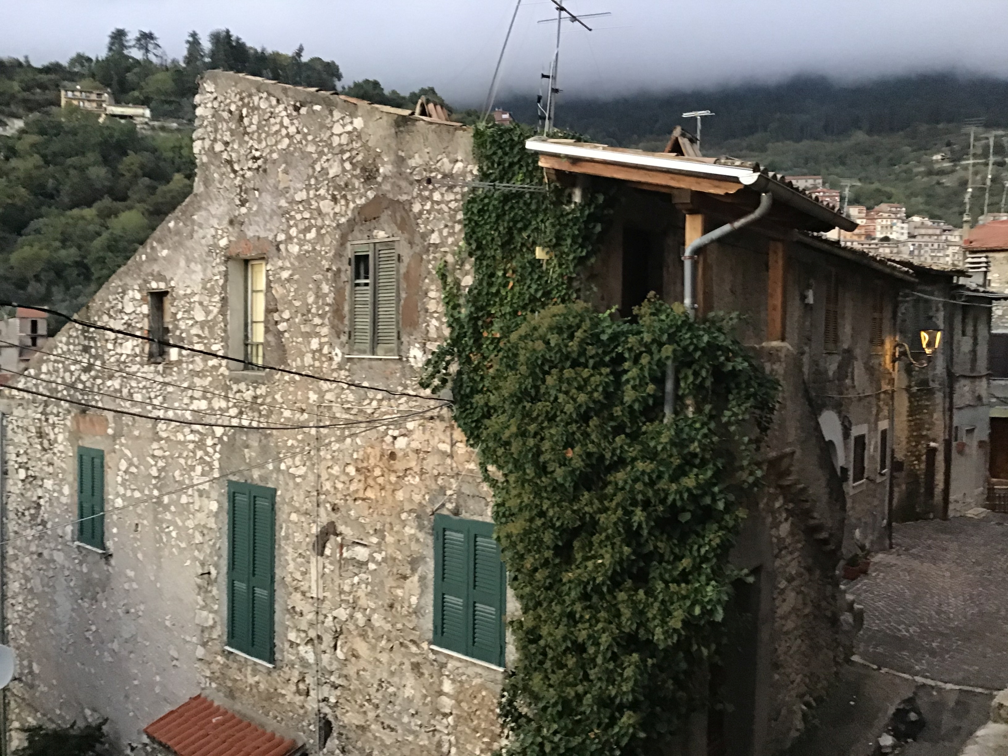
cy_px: 378
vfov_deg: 45.4
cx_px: 504
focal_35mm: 31
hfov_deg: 58.4
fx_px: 903
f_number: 2.4
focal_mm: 3.3
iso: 200
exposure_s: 1/33
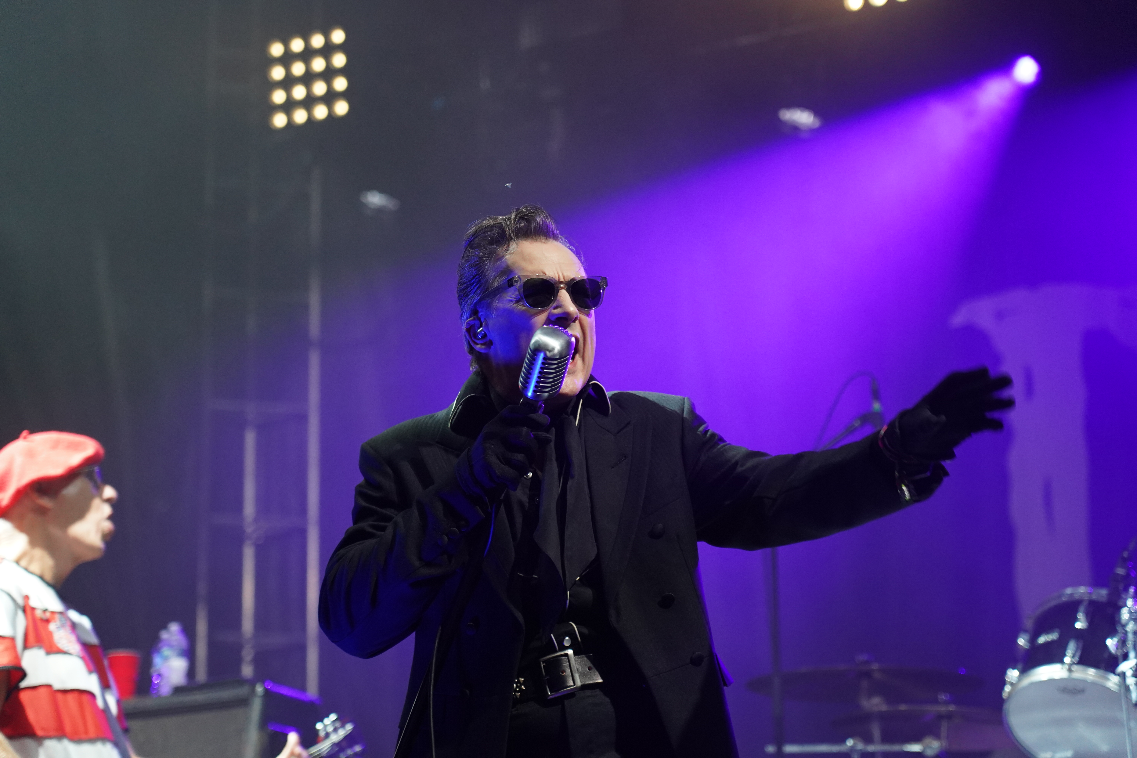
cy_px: 379
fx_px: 3316
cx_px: 568
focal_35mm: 105
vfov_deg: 13.0
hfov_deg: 19.5
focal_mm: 105
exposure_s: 1/160
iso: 3200
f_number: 4
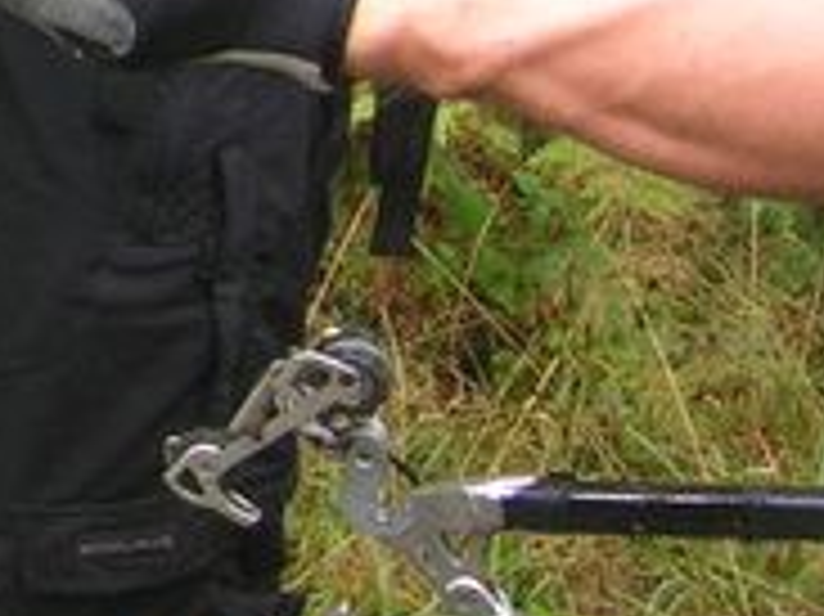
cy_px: -400
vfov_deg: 10.5
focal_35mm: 135
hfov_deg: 13.4
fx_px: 3211
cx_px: -556
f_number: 2.9
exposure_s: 1/32.8
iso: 50
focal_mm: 5.7
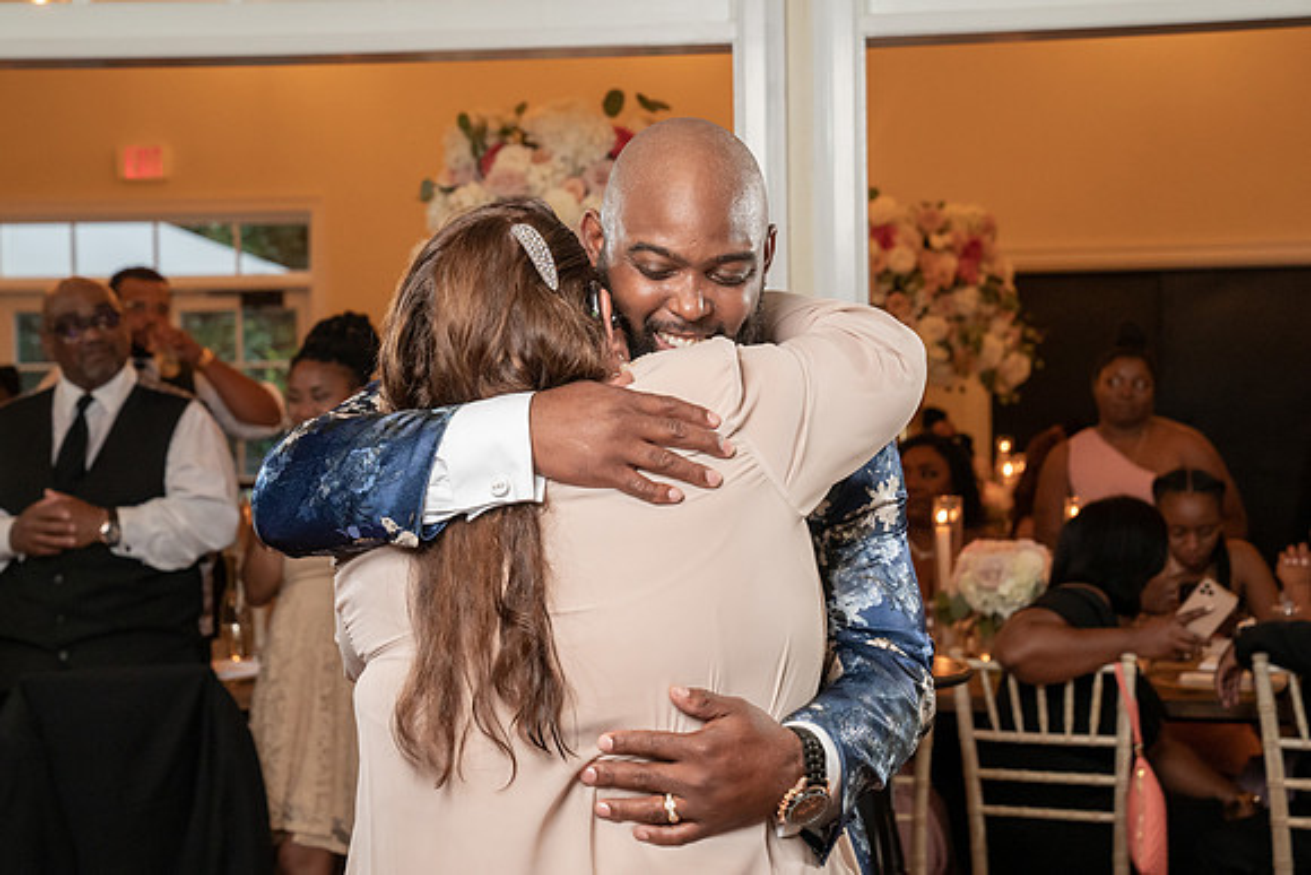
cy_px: 407
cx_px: 610
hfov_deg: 27.8
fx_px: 2647
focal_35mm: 73
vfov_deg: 18.8
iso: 4000
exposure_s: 1/200
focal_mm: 68
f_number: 5.6
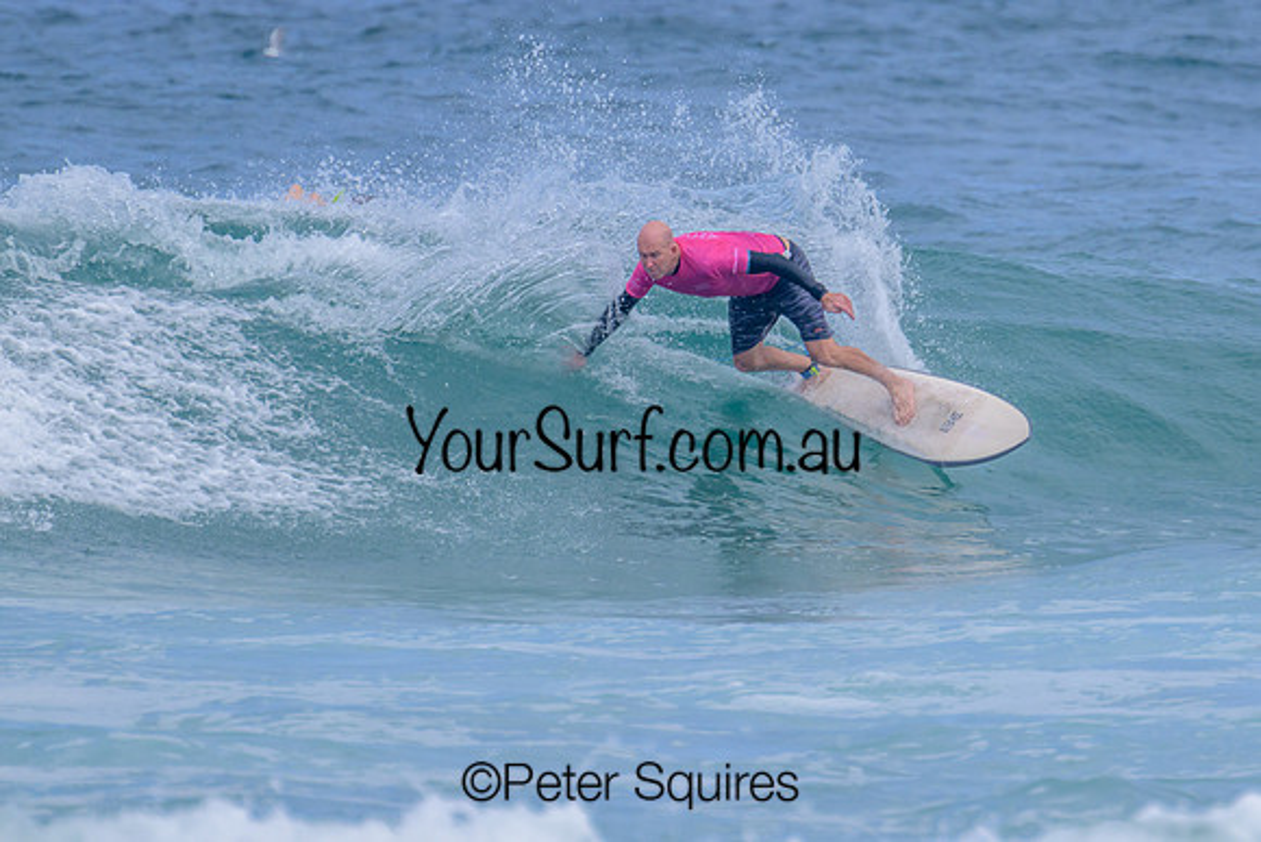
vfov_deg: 1.3
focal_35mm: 1081
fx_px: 37857
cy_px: 295
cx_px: 852
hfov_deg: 1.9
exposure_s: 1/2000
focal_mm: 800
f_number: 11
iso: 900
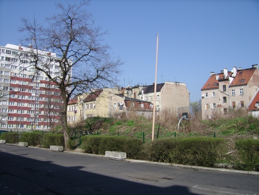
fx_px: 262
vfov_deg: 40.7
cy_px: 98
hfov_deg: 52.6
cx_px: 130
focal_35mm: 35
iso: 50
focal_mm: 5.95
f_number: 5.8
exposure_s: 1/353
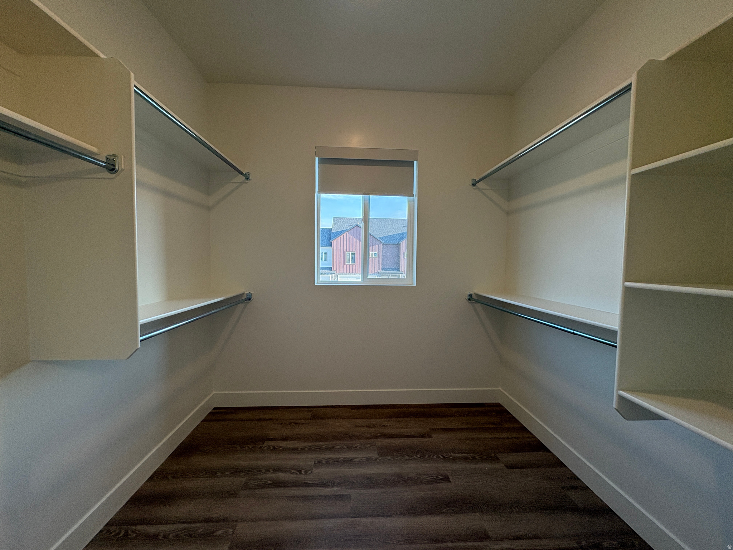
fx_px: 296
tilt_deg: -3.1
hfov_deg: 102.1
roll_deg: -0.2
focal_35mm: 14
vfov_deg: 85.7
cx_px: 366
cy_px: 275
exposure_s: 1/127
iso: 125
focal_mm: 2.22
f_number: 2.2
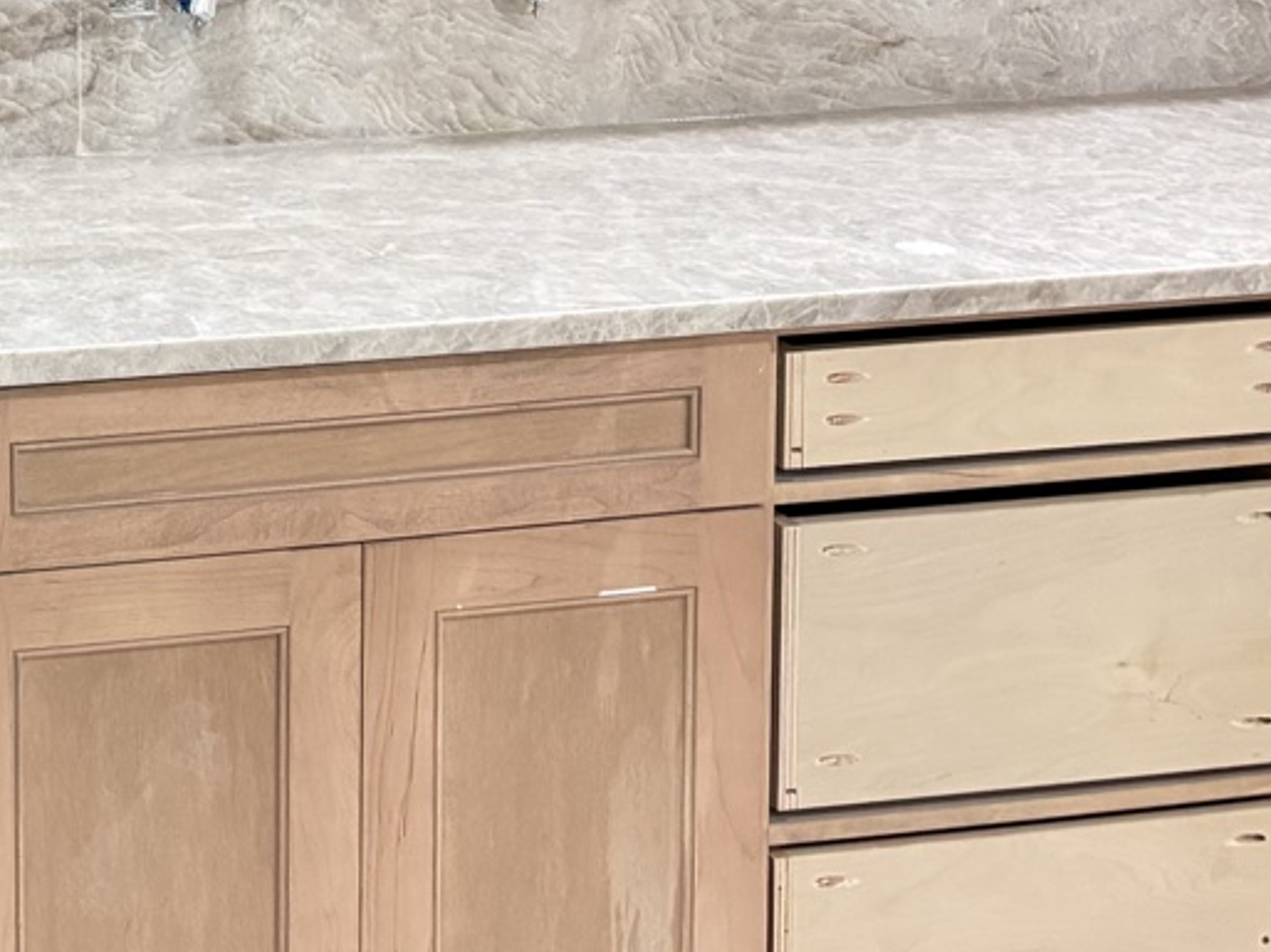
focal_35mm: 81
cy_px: -185
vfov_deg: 17.4
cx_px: -413
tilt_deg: -6.2
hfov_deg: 21.6
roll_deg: +1.7
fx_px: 2973
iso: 250
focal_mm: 5.96
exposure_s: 1/60
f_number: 1.6
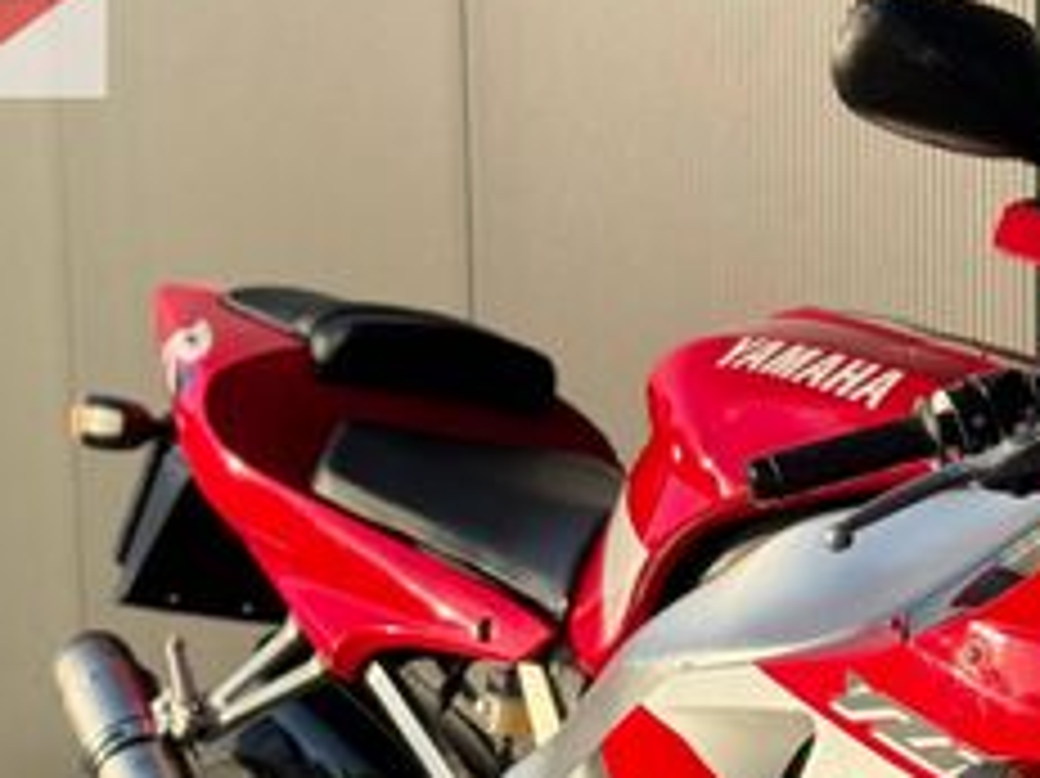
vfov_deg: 11.0
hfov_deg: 14.7
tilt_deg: -7.9
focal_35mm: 133
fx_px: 3994
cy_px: 877
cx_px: 891
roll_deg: +0.5
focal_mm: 6.76
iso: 64
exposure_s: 1/1575
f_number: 1.78
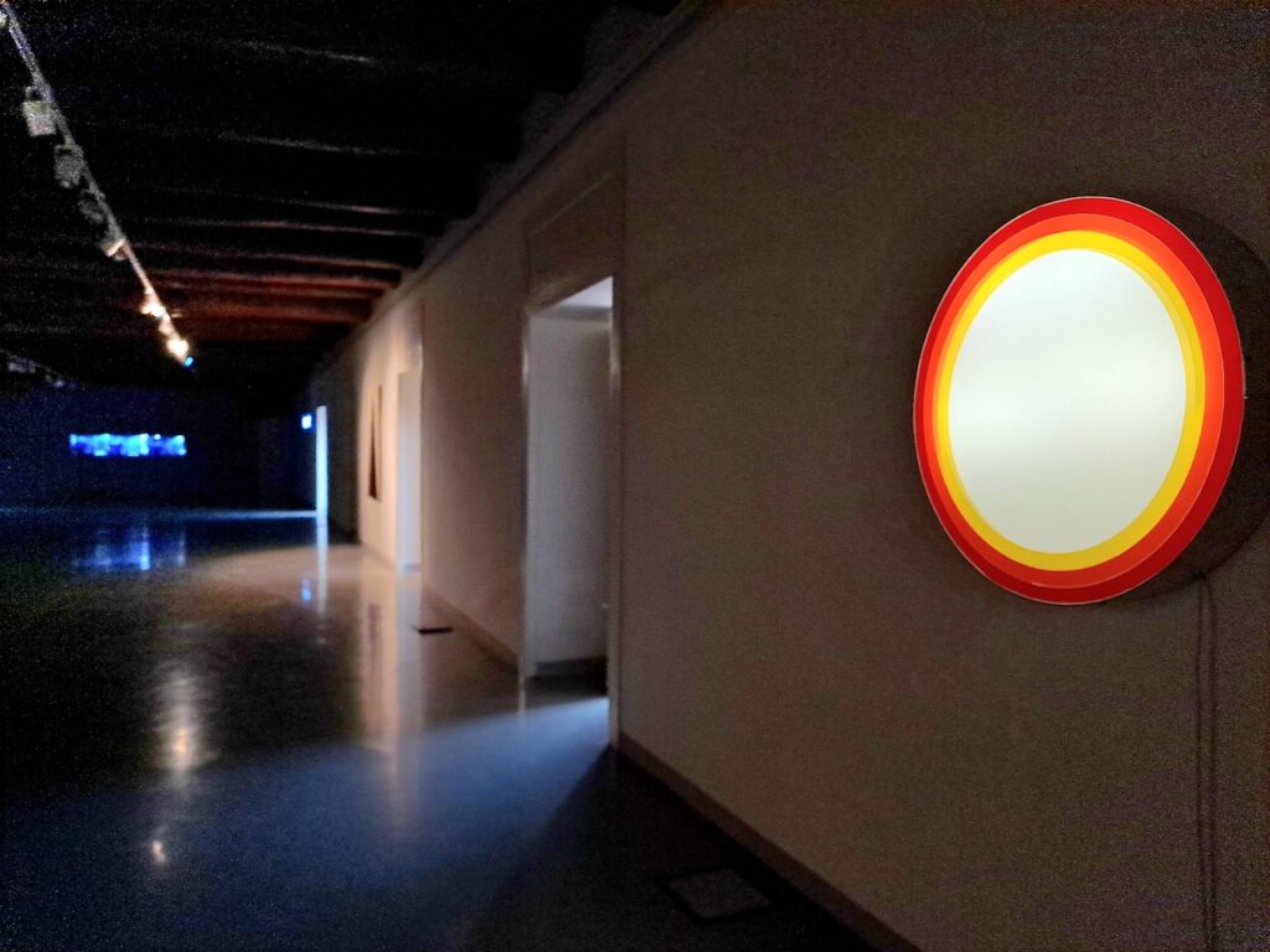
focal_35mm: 25
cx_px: 635
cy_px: 476
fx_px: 917
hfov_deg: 69.4
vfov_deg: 54.9
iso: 50
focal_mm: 4.65
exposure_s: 1/50
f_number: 1.8
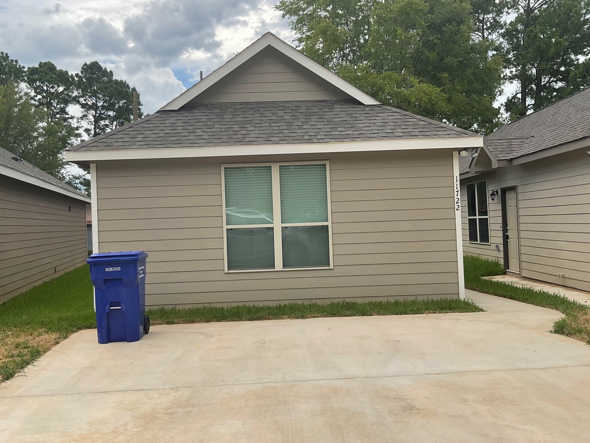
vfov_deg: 44.2
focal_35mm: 32
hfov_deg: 56.7
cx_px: 269
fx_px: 545
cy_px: 214
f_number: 1.8
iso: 16
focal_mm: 3
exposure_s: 1/781
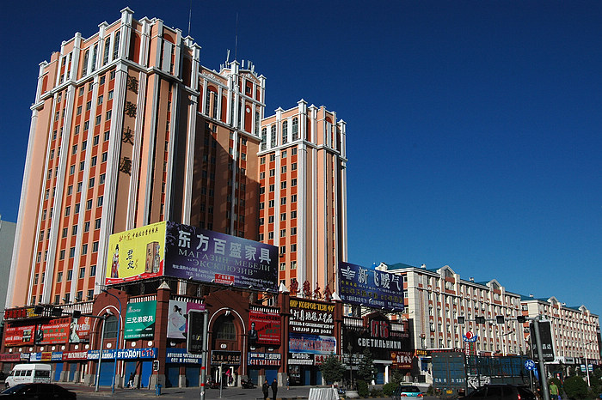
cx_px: 301
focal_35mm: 36
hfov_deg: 53.2
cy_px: 200
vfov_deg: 36.8
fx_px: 602
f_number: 11
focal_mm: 24
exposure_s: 1/1000
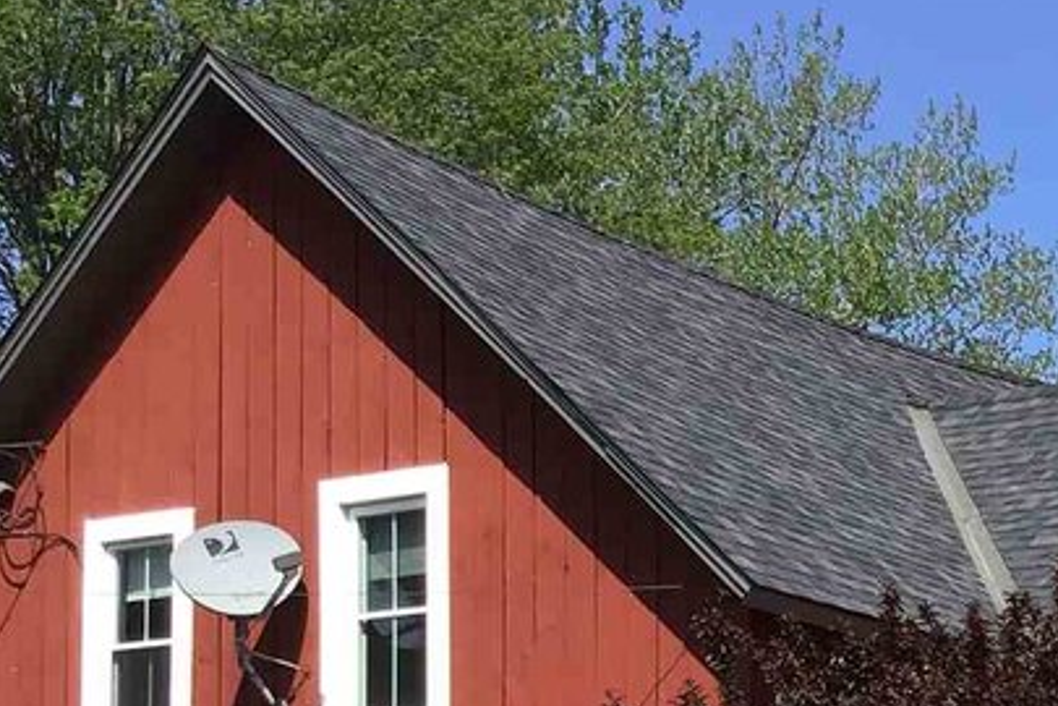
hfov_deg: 18.8
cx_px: 1314
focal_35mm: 102
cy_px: 1056
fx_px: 2997
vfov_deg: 12.7
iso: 25
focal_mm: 3.3
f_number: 2.4
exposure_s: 1/1045
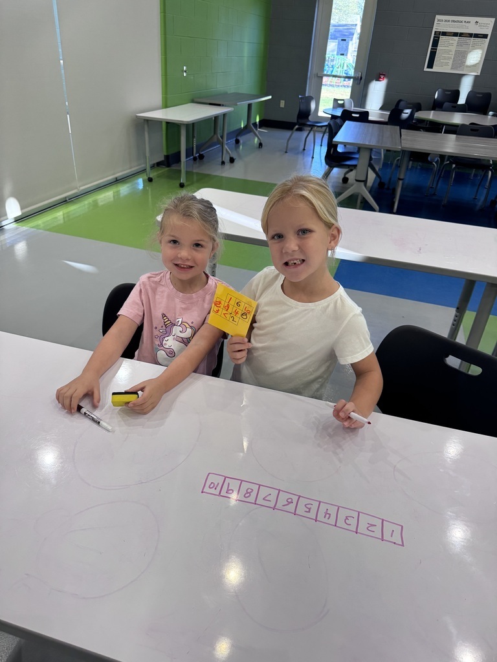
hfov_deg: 56.8
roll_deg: -3.9
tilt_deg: -30.8
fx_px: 459
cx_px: 248
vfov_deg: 71.6
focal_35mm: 24
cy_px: 331
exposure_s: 1/120
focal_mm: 6.76
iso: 200
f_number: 1.78
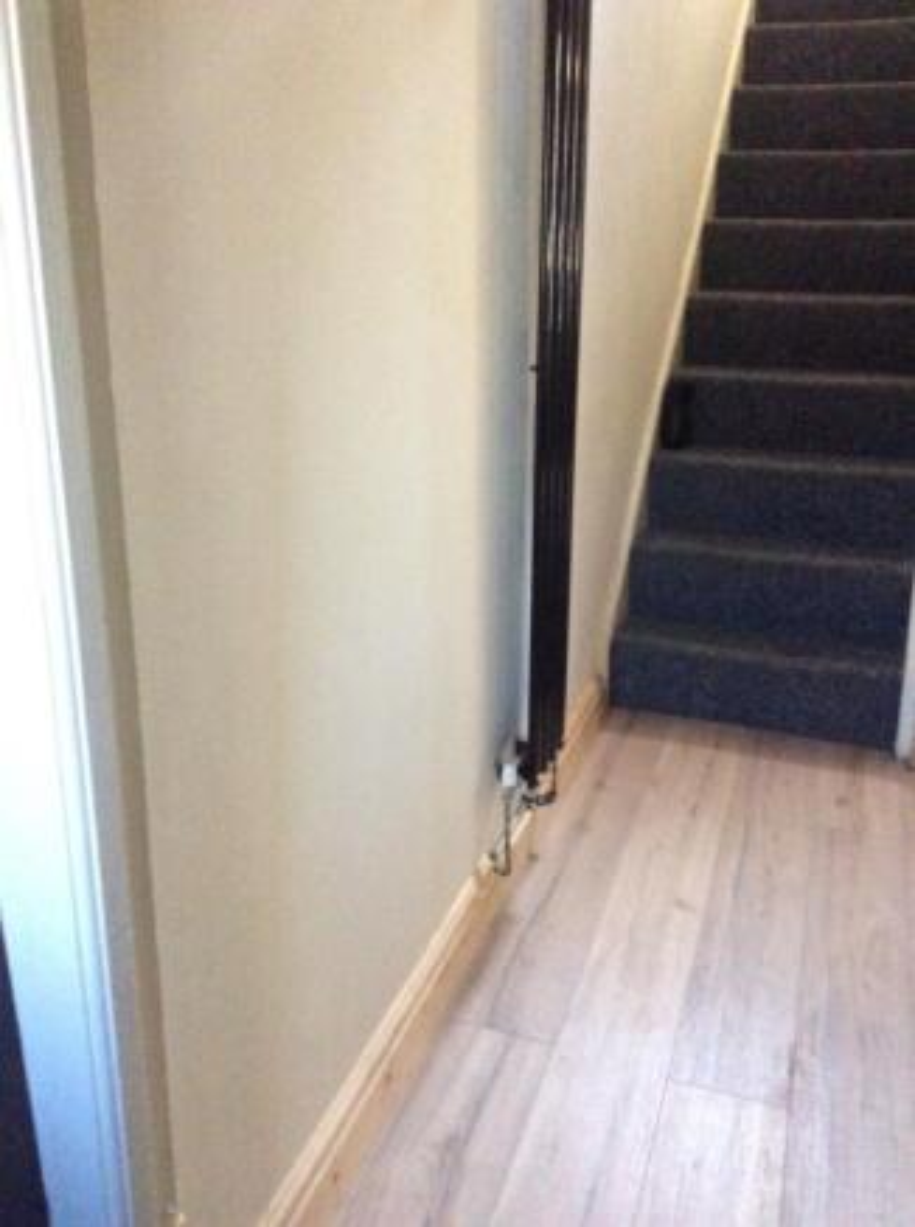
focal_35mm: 32
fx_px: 1132
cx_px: 458
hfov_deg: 44.0
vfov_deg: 56.9
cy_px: 614
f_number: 2.4
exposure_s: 1/17
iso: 400
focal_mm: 3.3
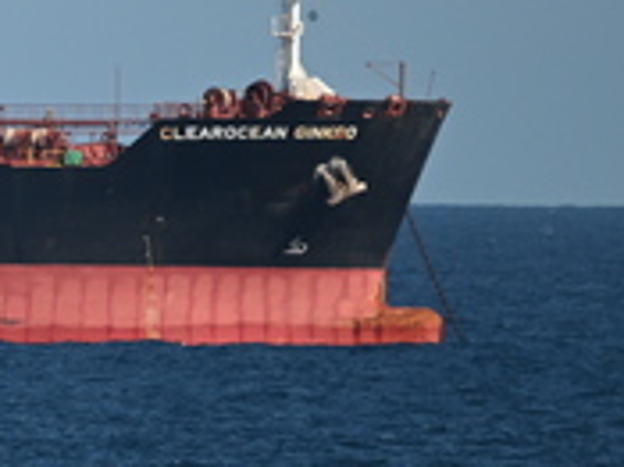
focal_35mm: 2217
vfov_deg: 0.7
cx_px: -981
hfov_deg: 0.9
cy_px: 96
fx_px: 39937
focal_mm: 400
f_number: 6.3
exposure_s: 1/500
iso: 100
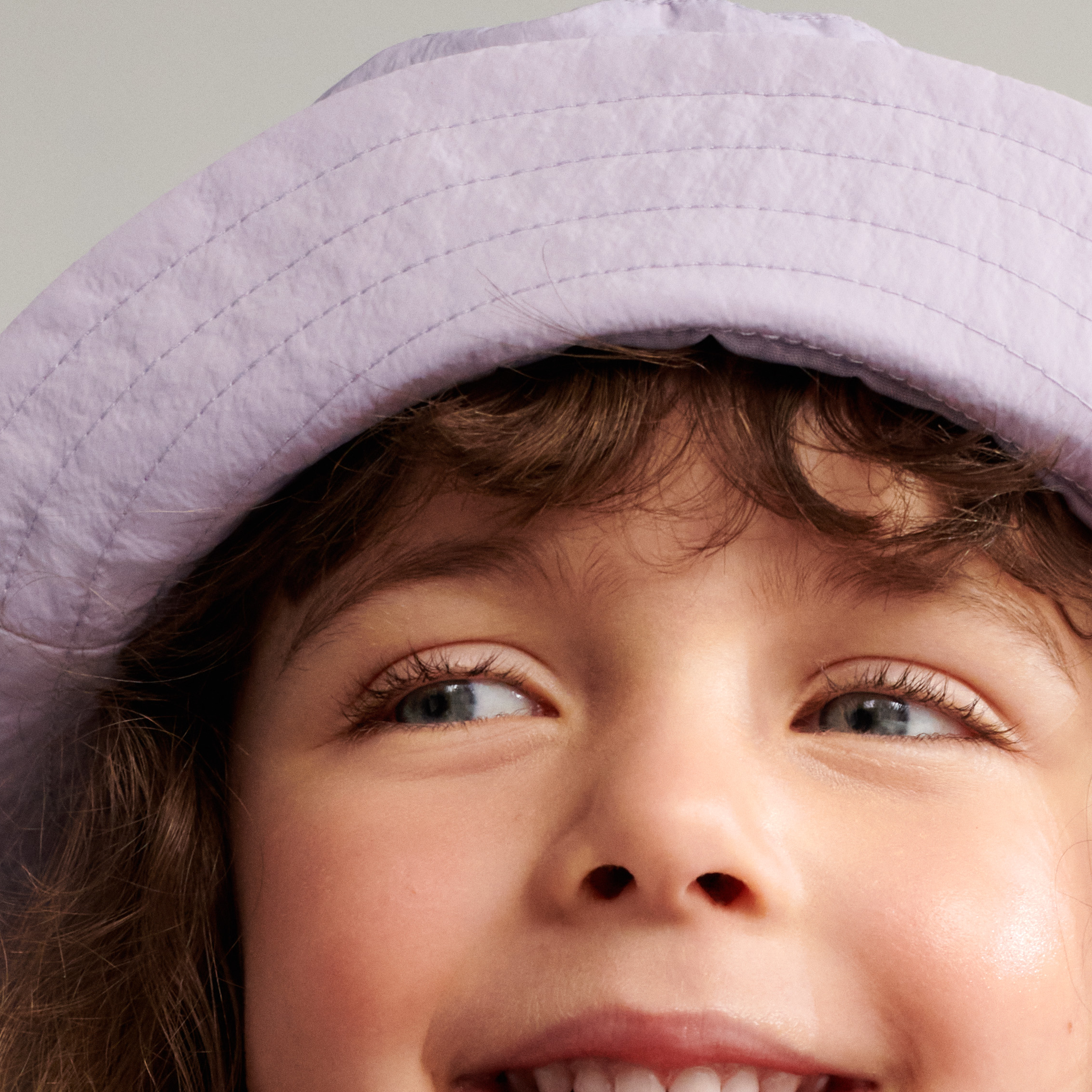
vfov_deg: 14.6
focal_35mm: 108
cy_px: 1801
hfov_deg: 16.0
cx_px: 819
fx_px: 3855
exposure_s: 1/500
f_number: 7.1
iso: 1250
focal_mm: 35
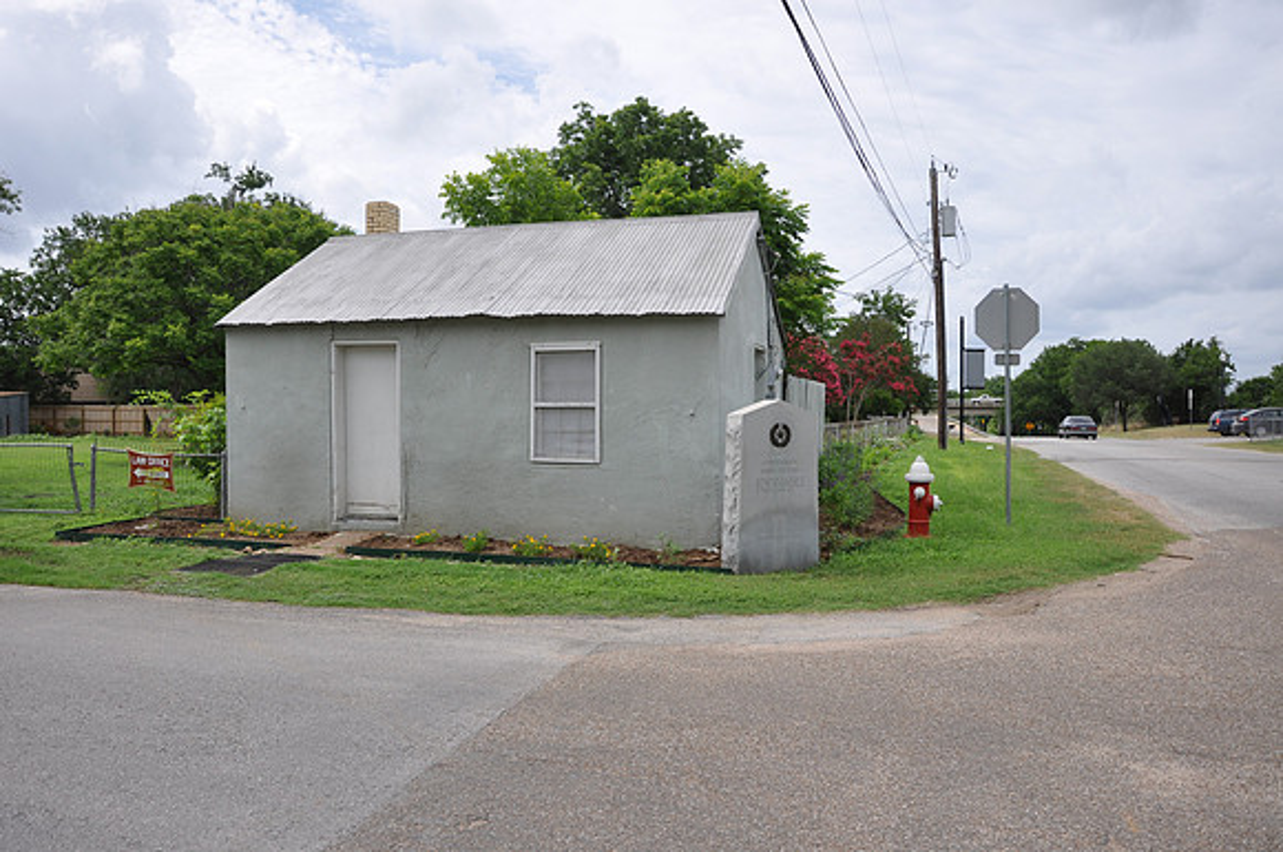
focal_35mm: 27
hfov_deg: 67.5
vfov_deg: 47.8
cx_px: 642
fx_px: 961
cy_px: 426
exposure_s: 1/200
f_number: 7.1
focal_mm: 18
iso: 200
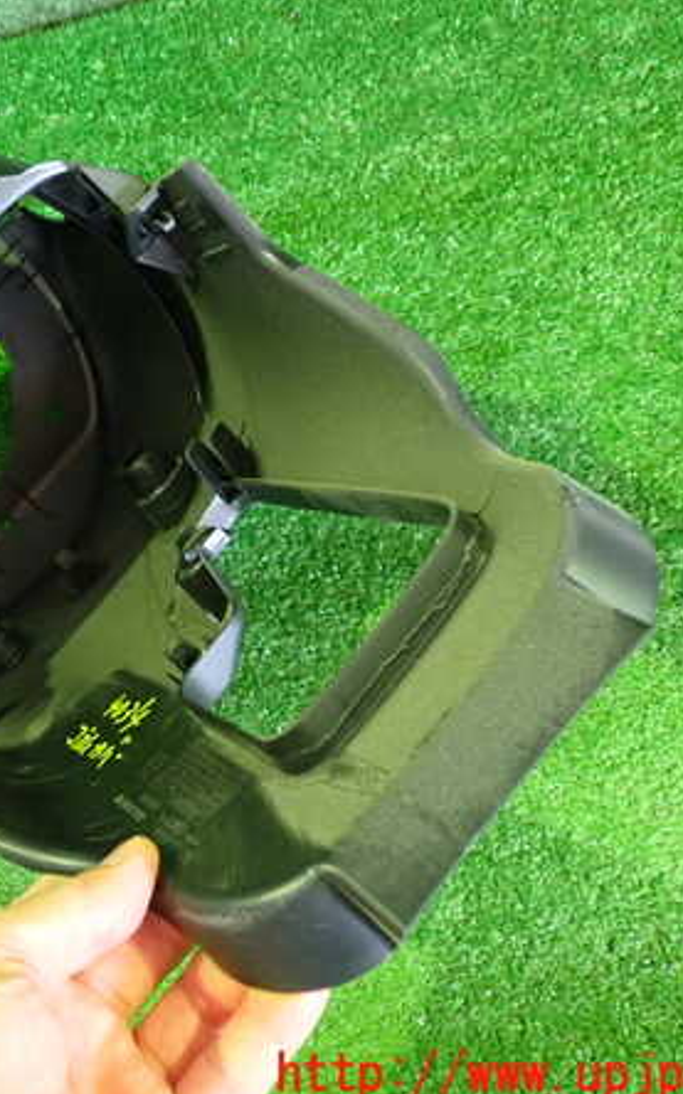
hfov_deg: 28.9
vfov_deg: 46.2
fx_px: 1282
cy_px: 552
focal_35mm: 43
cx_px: 94
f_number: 2.3
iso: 800
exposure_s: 1/20
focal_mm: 5.4
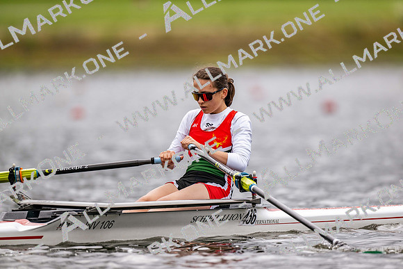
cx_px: 202
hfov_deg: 3.4
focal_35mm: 600
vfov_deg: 2.3
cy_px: 134
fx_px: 6718
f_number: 4
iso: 250
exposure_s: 1/2500
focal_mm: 600
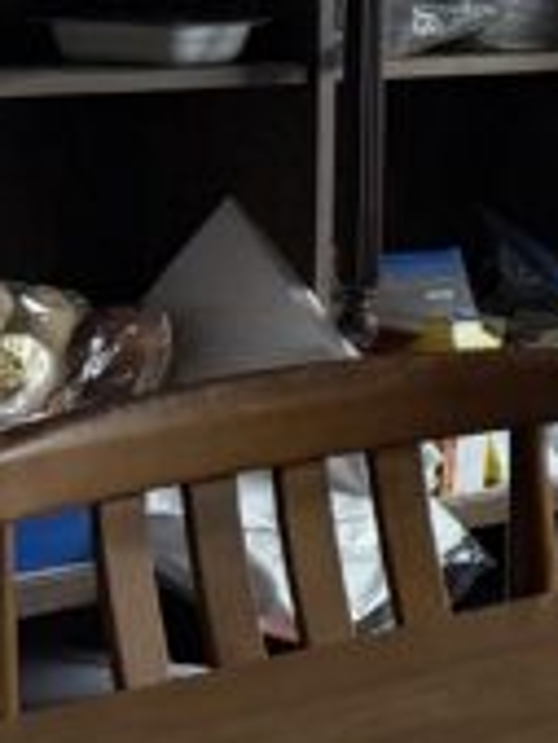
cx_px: 1766
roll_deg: +0.5
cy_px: -84
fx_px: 3048
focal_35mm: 142
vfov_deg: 13.6
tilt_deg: -1.3
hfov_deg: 8.5
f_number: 1.78
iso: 200
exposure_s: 1/76
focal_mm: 6.76
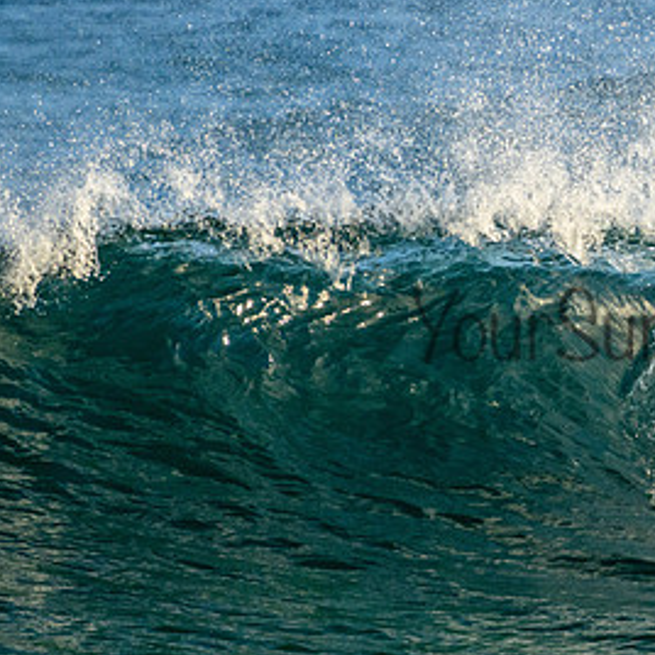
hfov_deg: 1.2
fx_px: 31512
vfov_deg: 1.2
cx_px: 665
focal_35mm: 1472
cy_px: 304
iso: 2200
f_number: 11
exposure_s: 1/2000
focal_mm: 800
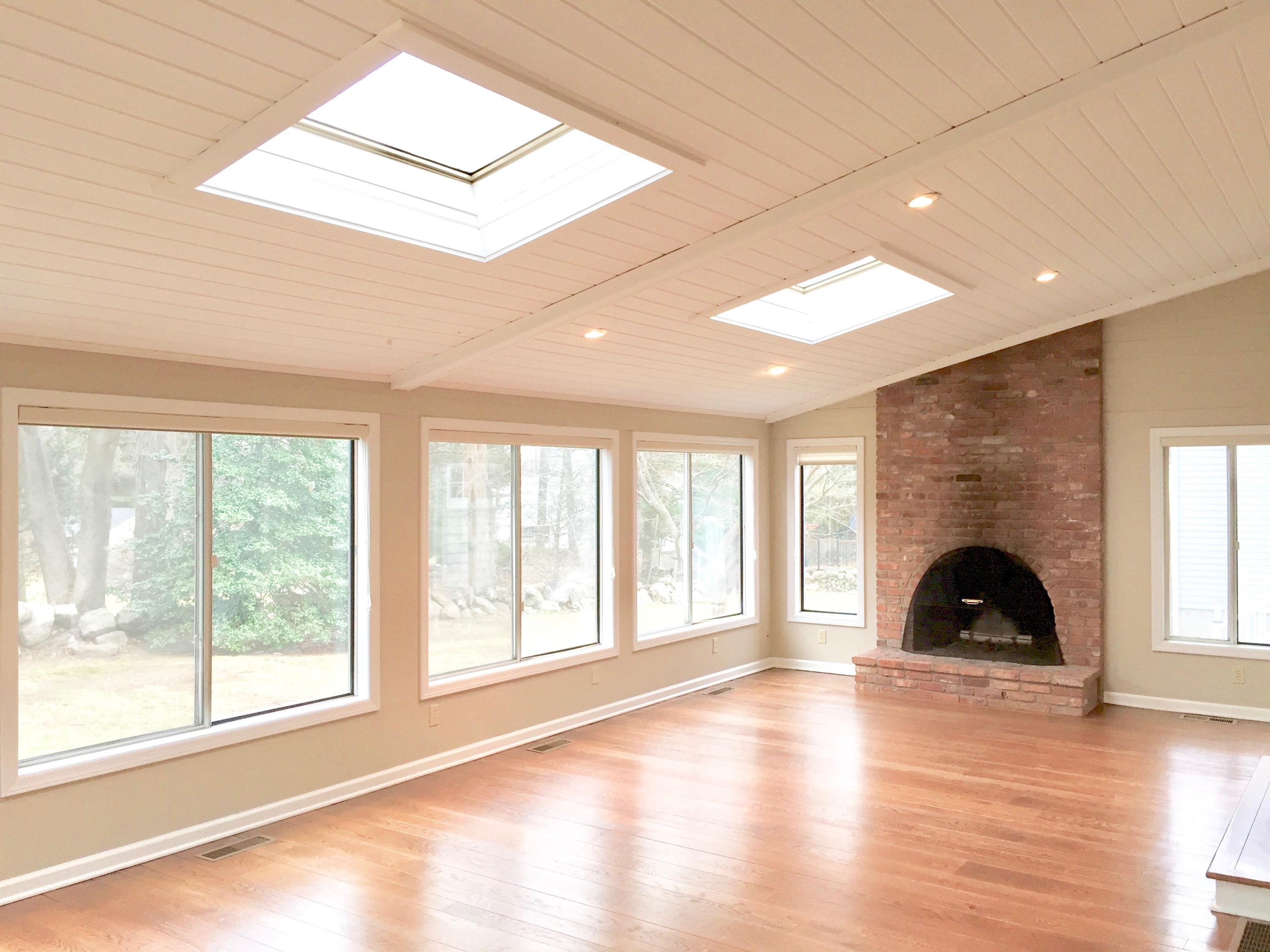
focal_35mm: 29
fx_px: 1064
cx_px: 635
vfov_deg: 48.2
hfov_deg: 61.7
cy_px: 476
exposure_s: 1/40
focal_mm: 4.15
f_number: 2.2
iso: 32
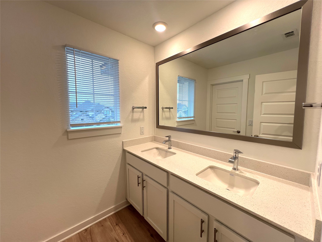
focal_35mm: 13
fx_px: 121
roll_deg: +0.4
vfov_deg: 89.9
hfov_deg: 106.2
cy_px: 121
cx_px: 161
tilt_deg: -4.7
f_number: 1.8
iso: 50
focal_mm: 1.57
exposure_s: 1/120
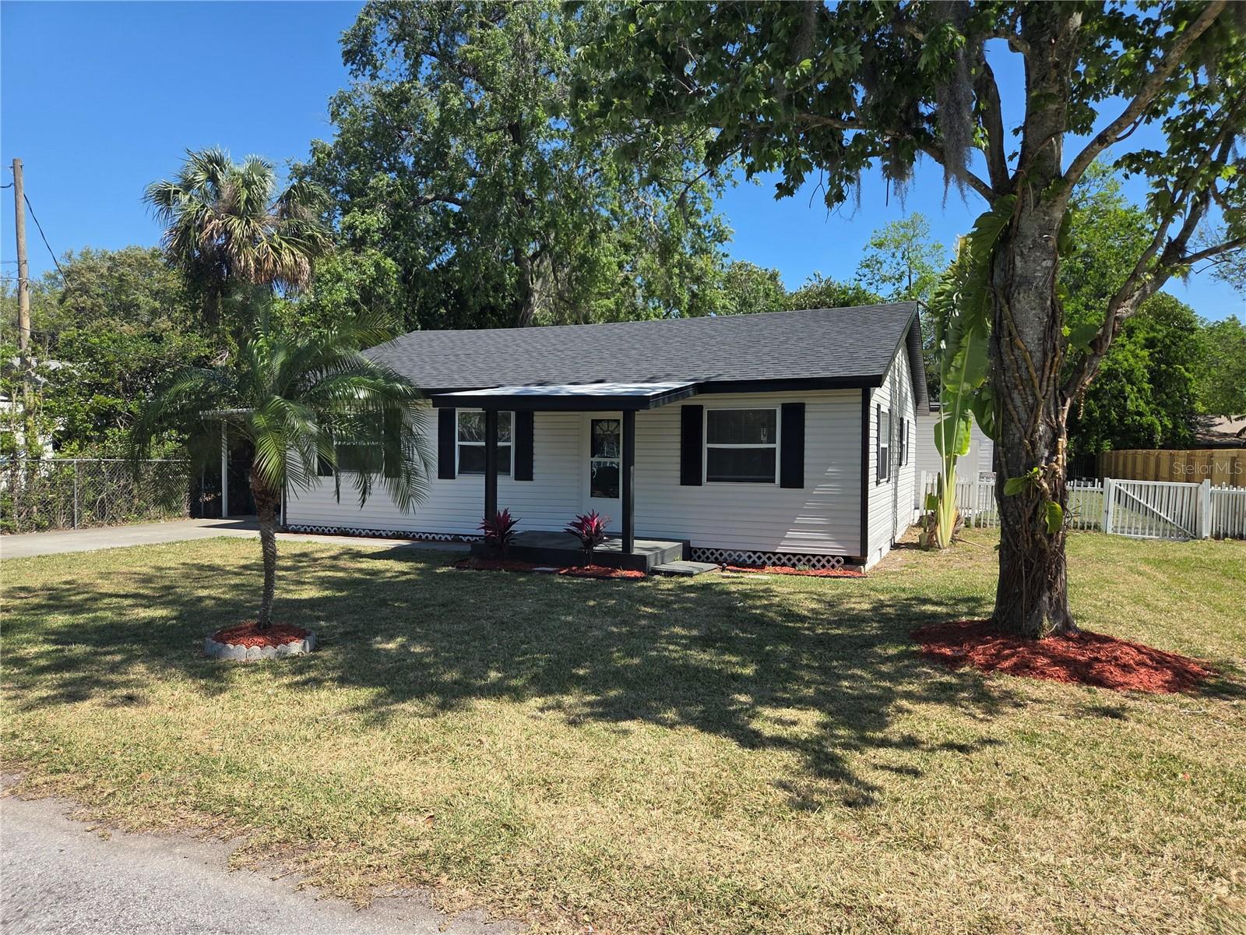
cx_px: 623
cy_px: 468
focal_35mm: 23
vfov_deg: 58.9
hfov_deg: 73.9
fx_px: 828
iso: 80
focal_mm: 5.4
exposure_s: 1/3273
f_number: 1.8
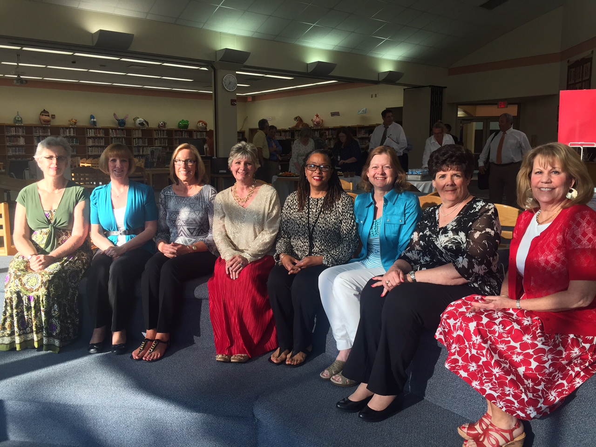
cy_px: 224
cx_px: 298
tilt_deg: -7.7
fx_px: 499
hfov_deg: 61.7
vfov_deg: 48.2
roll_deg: -1.0
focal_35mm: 29
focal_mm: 4.15
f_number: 2.2
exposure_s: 1/120
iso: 50
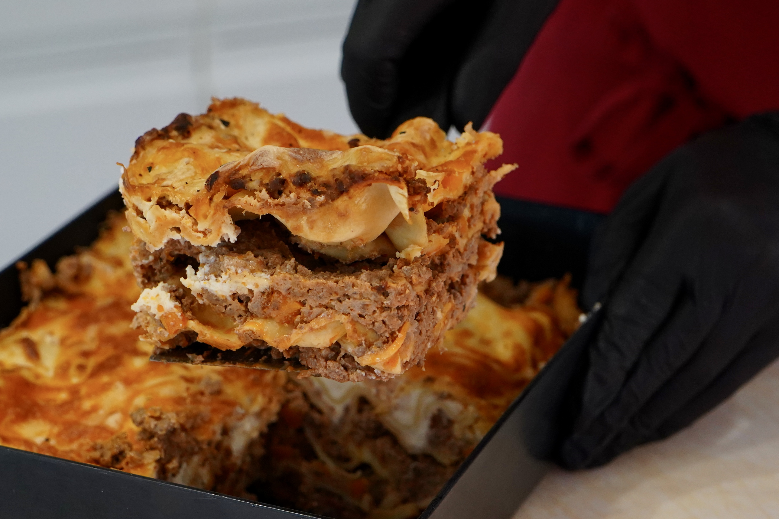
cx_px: 311
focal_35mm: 103
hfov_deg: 19.8
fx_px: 2228
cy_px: 311
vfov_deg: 13.3
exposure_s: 1/160
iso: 2500
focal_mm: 69
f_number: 5.6
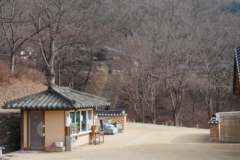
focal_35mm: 60
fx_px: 400
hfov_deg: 33.4
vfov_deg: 22.6
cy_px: 80
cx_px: 120
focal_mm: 60
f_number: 10
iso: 200
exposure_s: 1/100
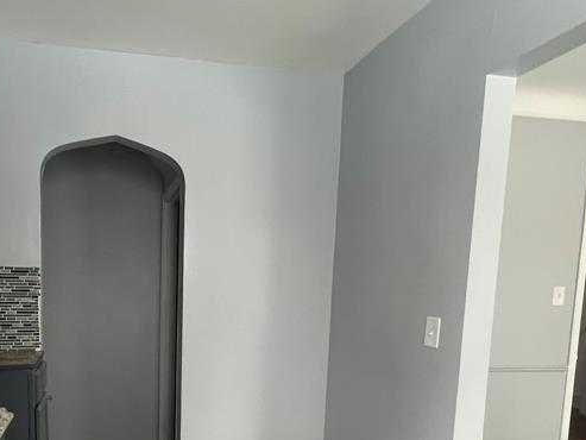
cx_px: 179
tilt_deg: -8.0
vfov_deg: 48.9
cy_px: 342
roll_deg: -0.9
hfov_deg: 63.1
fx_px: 457
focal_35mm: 27
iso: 250
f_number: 1.8
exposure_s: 1/89
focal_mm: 1.57
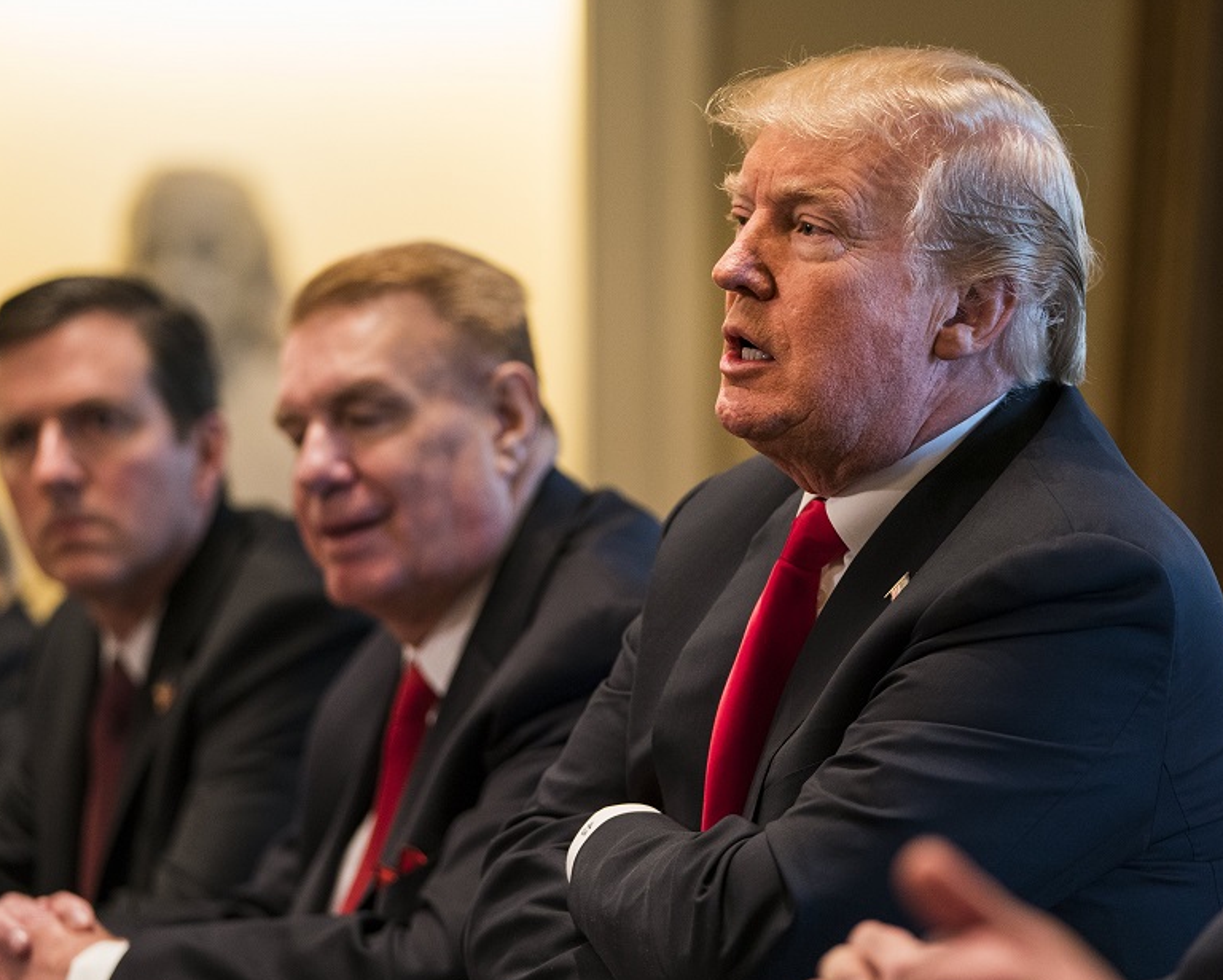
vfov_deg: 7.2
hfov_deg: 9.0
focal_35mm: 214
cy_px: 542
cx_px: 643
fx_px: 7749
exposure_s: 1/125
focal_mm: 146
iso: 2000
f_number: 2.8
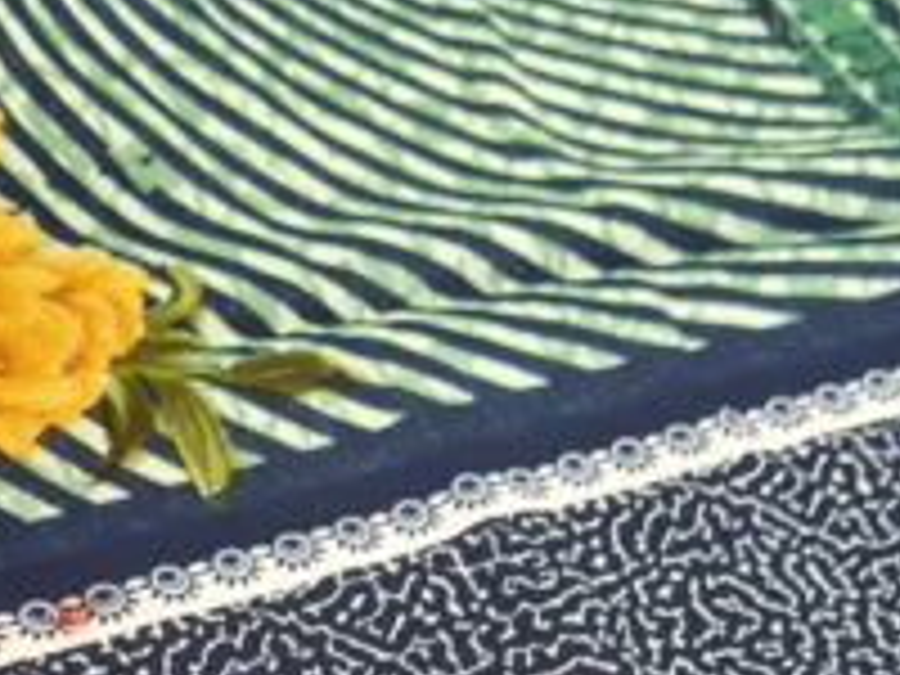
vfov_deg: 14.8
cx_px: 176
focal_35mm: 91
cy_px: 1073
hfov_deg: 21.3
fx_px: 2366
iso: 400
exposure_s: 1/40
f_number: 1.8
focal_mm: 5.4
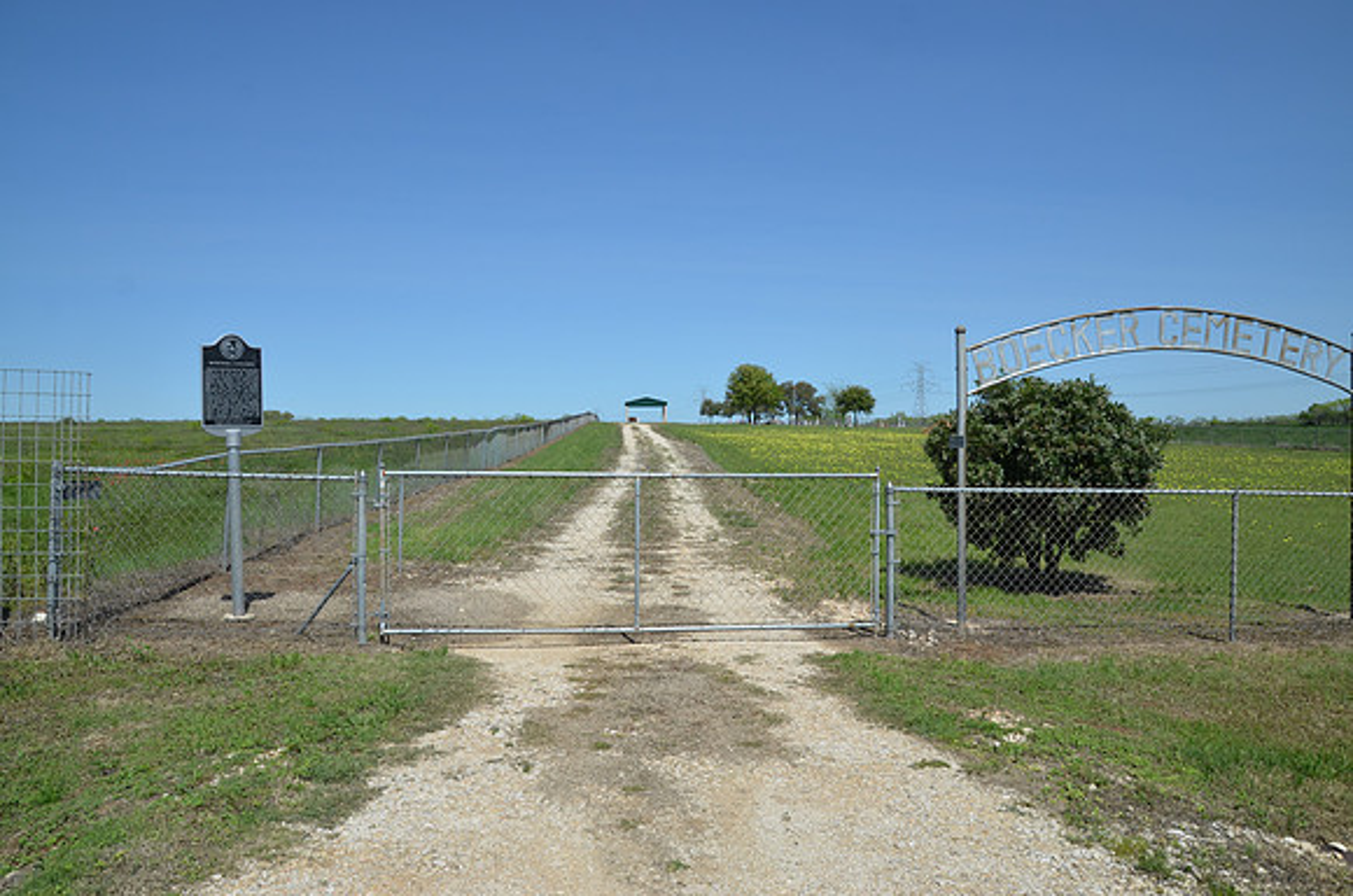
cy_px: 448
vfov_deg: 50.2
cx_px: 676
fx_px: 956
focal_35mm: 26
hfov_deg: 70.6
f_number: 7.1
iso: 200
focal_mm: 17
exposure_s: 1/200
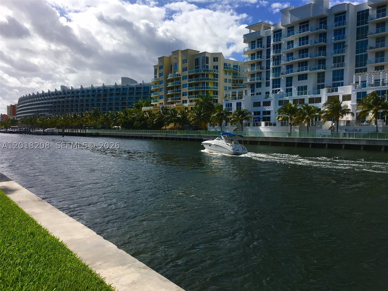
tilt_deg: -2.2
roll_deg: -0.7
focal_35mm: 29
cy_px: 146
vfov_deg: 48.2
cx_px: 194
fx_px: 325
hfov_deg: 61.7
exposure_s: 1/2959
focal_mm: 4.15
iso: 25
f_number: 2.2
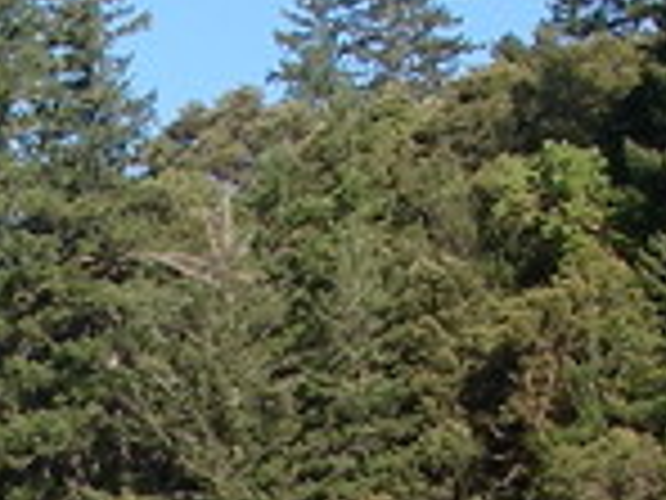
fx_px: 3944
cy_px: 883
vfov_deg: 7.1
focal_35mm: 205
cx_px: -166
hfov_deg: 9.5
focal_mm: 6.3
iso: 64
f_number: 6.6
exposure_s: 1/125
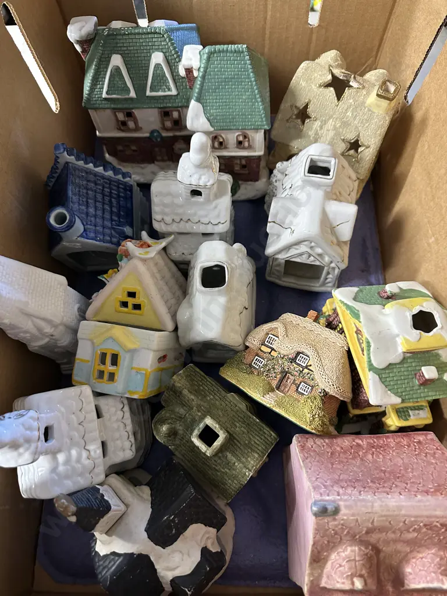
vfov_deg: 71.6
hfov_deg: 56.8
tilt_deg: -67.8
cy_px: 298
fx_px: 413
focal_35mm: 24
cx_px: 224
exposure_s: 1/50
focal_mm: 6.86
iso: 400
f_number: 1.78
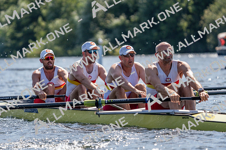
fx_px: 1940
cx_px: 113
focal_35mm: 309
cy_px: 75
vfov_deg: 4.5
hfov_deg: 6.7
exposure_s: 1/2000
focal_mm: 309
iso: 320
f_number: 6.3
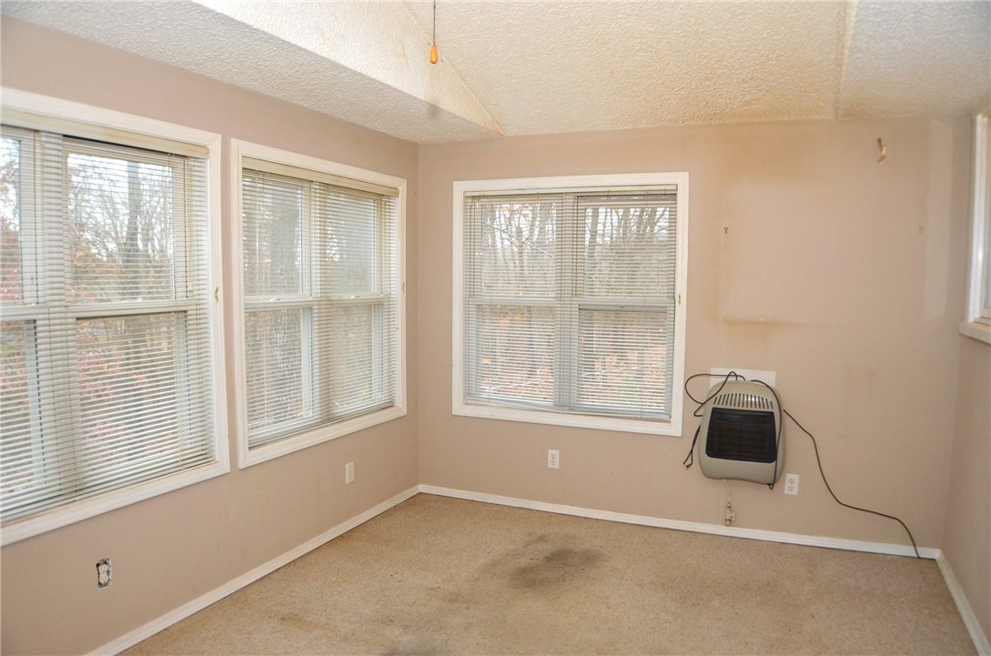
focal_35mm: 33
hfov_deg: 57.3
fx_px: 906
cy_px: 328
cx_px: 496
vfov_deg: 39.8
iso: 800
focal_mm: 22
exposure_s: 1/60
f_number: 4
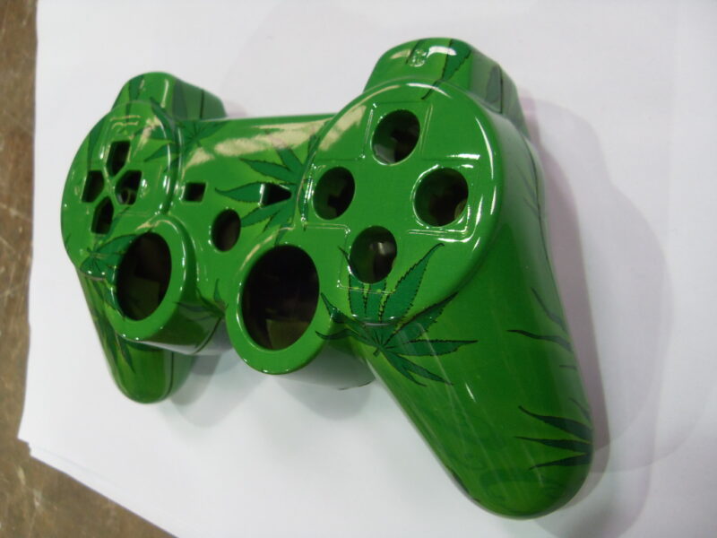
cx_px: 358
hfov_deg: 52.6
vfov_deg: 40.7
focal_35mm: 35
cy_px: 269
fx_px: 725
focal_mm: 6.3
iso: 200
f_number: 2.8
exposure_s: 1/45
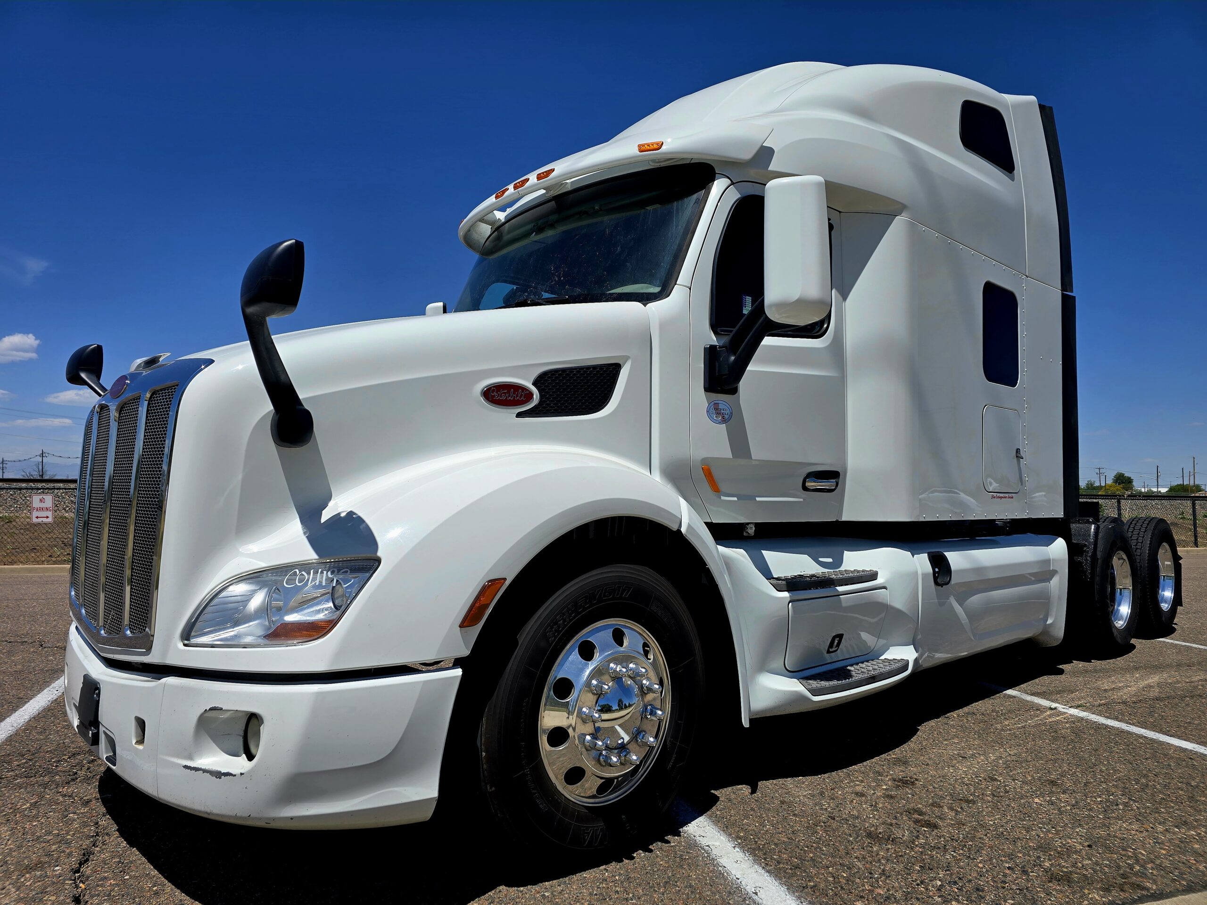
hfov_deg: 73.9
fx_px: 802
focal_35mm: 23
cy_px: 452
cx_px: 604
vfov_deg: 58.9
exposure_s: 1/1429
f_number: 1.7
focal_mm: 6.3
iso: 12
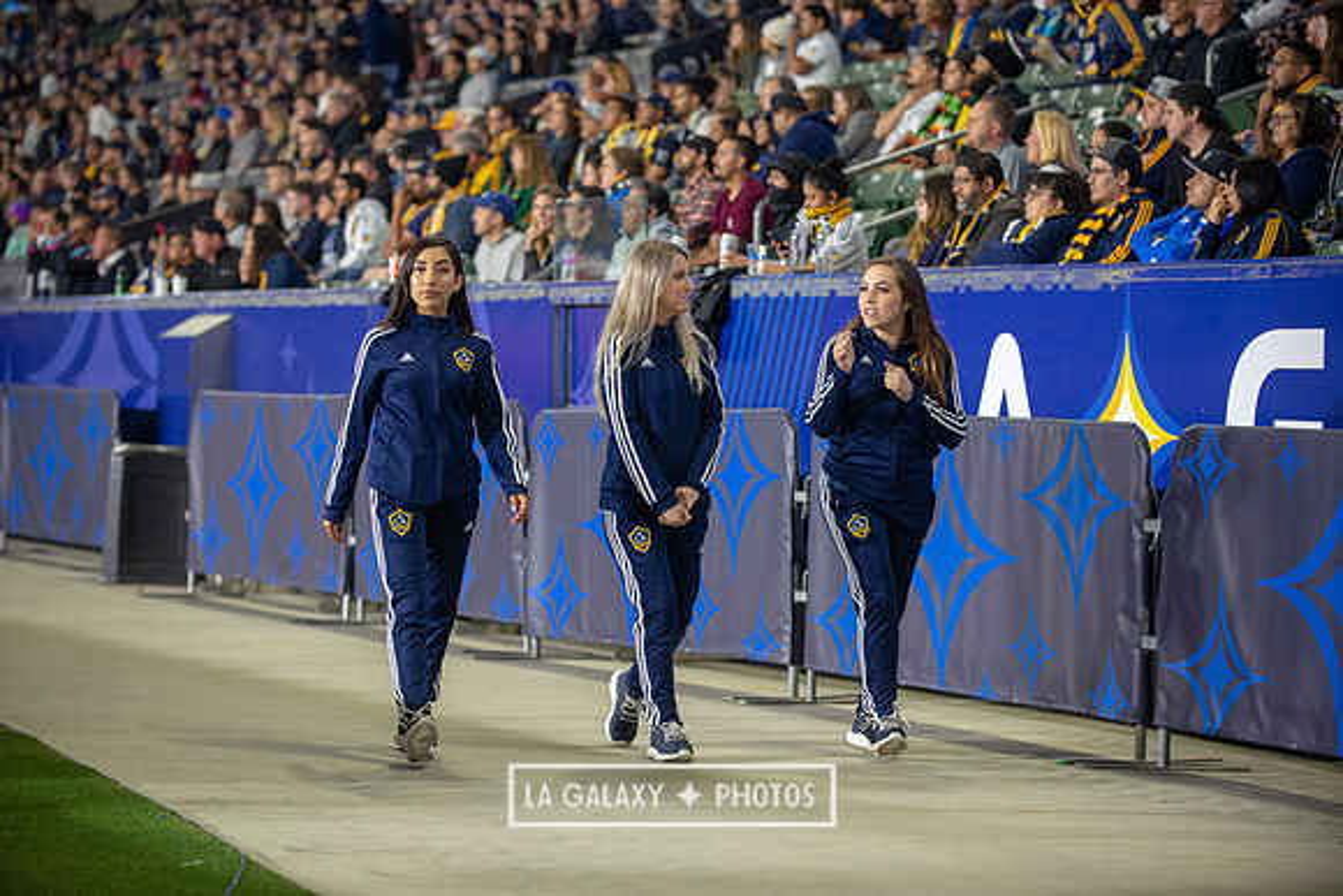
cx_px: 672
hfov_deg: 17.1
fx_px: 4478
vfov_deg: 11.4
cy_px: 448
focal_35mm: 120
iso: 1600
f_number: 2.8
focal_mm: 120
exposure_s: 1/400
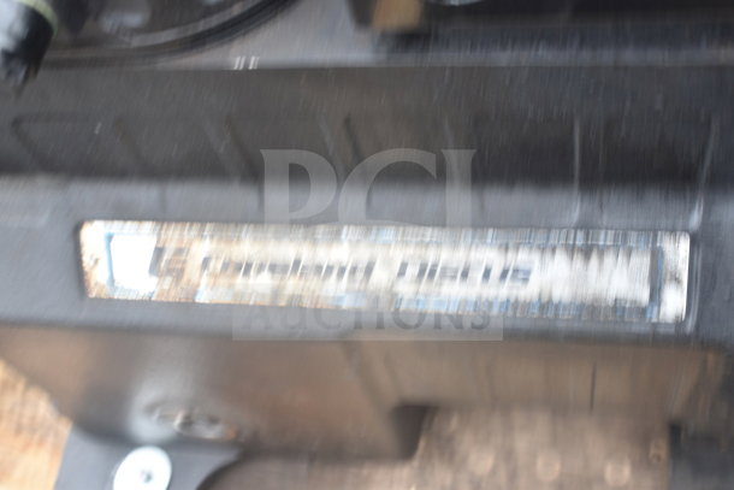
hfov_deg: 42.3
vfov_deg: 29.0
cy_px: 245
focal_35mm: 46
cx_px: 367
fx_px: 948
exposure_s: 1/50
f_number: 4.2
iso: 200
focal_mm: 31
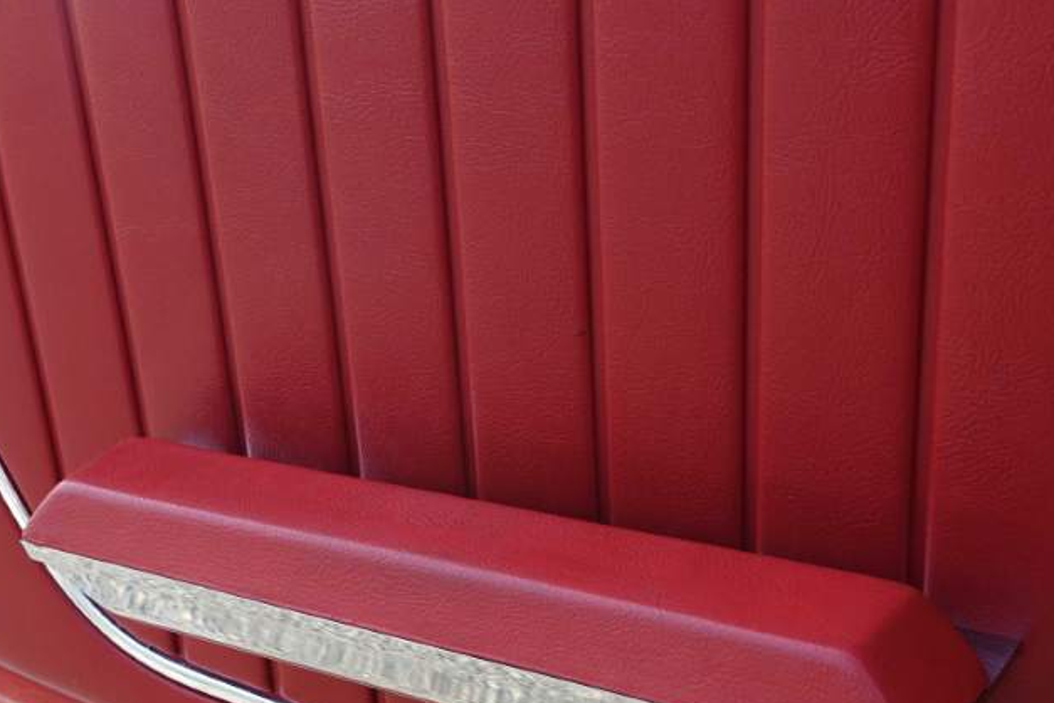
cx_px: 466
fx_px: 1669
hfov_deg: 35.0
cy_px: 498
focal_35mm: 57
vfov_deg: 23.6
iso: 125
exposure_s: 1/125
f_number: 4
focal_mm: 11.45
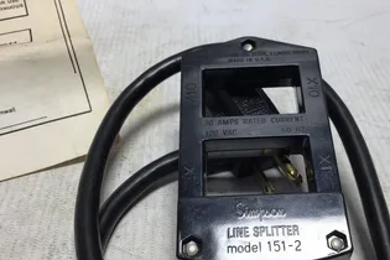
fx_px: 444
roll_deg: -3.4
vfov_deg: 32.6
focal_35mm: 41
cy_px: 124
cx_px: 228
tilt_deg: -40.2
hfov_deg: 47.2
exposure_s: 1/123
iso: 25
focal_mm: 3.3
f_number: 2.4
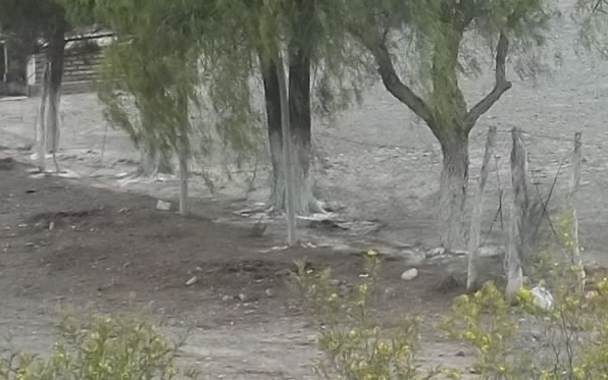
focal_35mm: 169
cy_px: 97
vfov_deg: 7.8
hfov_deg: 12.2
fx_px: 2801
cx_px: 636
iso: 64
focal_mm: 5.9
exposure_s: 1/250
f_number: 3.3
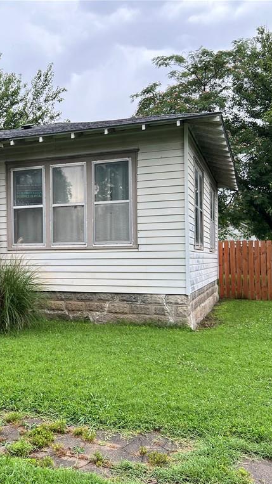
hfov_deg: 29.8
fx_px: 487
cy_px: 243
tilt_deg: +0.6
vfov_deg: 52.8
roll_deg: +0.5
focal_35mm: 38
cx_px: 25
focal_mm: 5.7
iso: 50
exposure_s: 1/153
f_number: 1.5
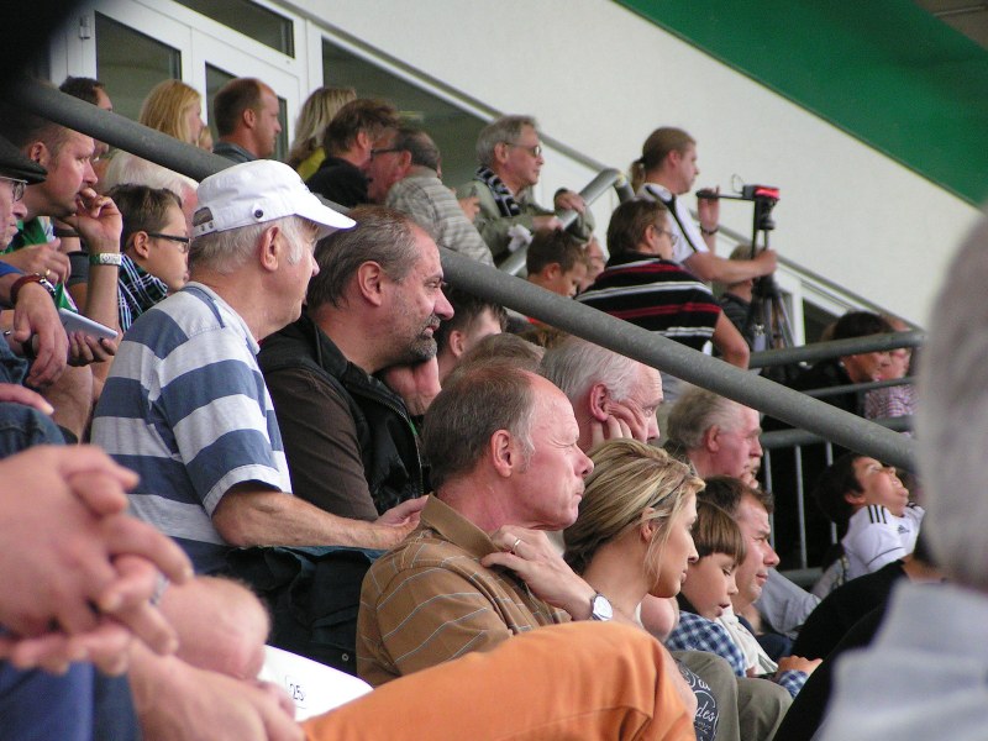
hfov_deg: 9.6
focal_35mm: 206
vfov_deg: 7.2
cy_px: 370
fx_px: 5880
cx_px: 494
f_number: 3.5
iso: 160
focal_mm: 31.5
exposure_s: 1/250
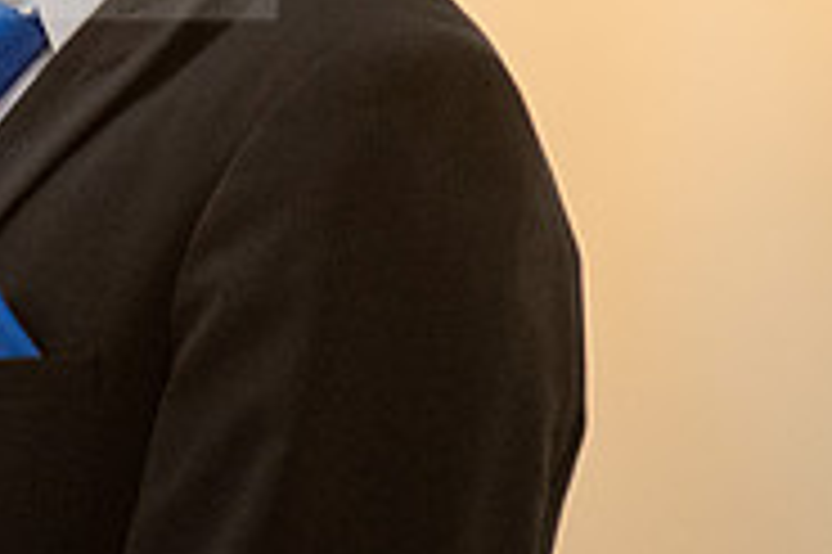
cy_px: -270
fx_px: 17525
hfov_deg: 2.7
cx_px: -38
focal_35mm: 759
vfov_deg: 1.8
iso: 2000
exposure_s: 1/160
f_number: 2.8
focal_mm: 200
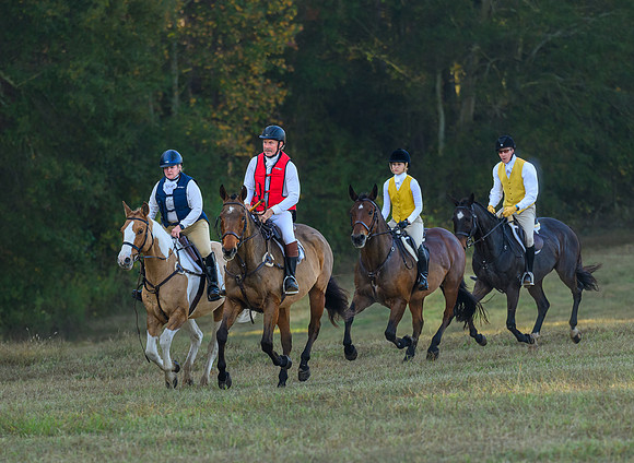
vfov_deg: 4.4
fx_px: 6072
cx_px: 332
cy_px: 347
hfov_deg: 6.0
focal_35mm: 335
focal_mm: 200
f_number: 4
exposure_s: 1/400
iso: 800
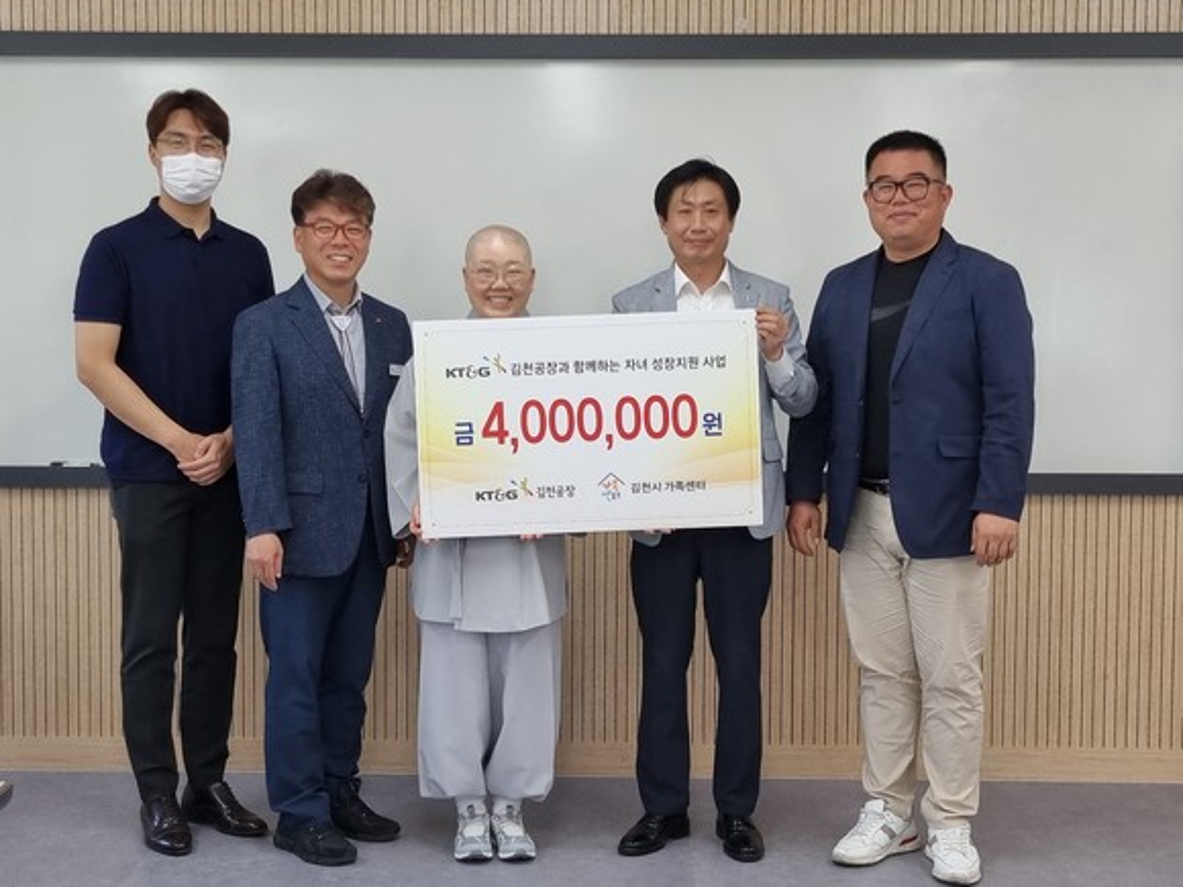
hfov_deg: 67.3
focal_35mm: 26
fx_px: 889
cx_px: 592
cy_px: 444
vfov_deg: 53.1
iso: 100
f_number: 1.8
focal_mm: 5.4
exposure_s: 1/120
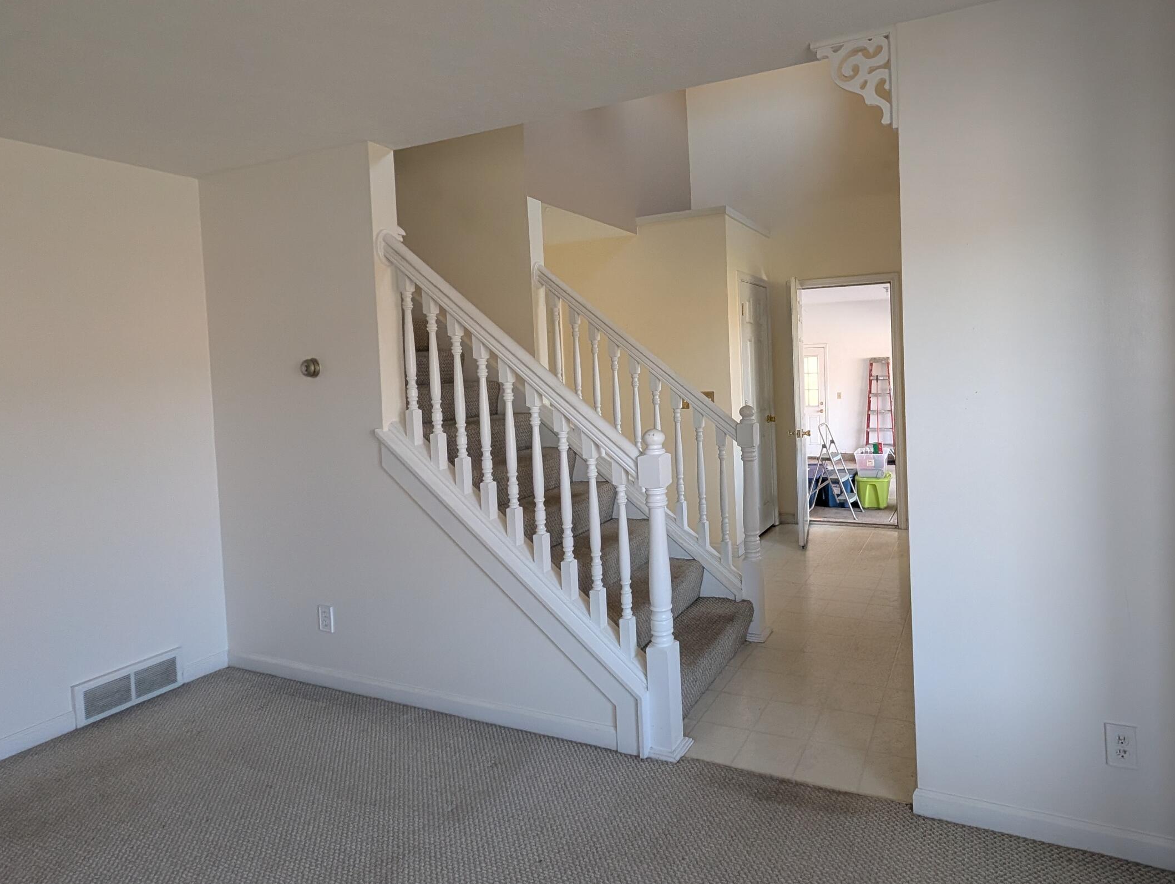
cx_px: 731
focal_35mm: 17
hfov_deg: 89.2
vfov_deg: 74.5
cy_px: 382
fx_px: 578
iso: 218
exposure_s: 1/215
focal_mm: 2.02
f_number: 1.7
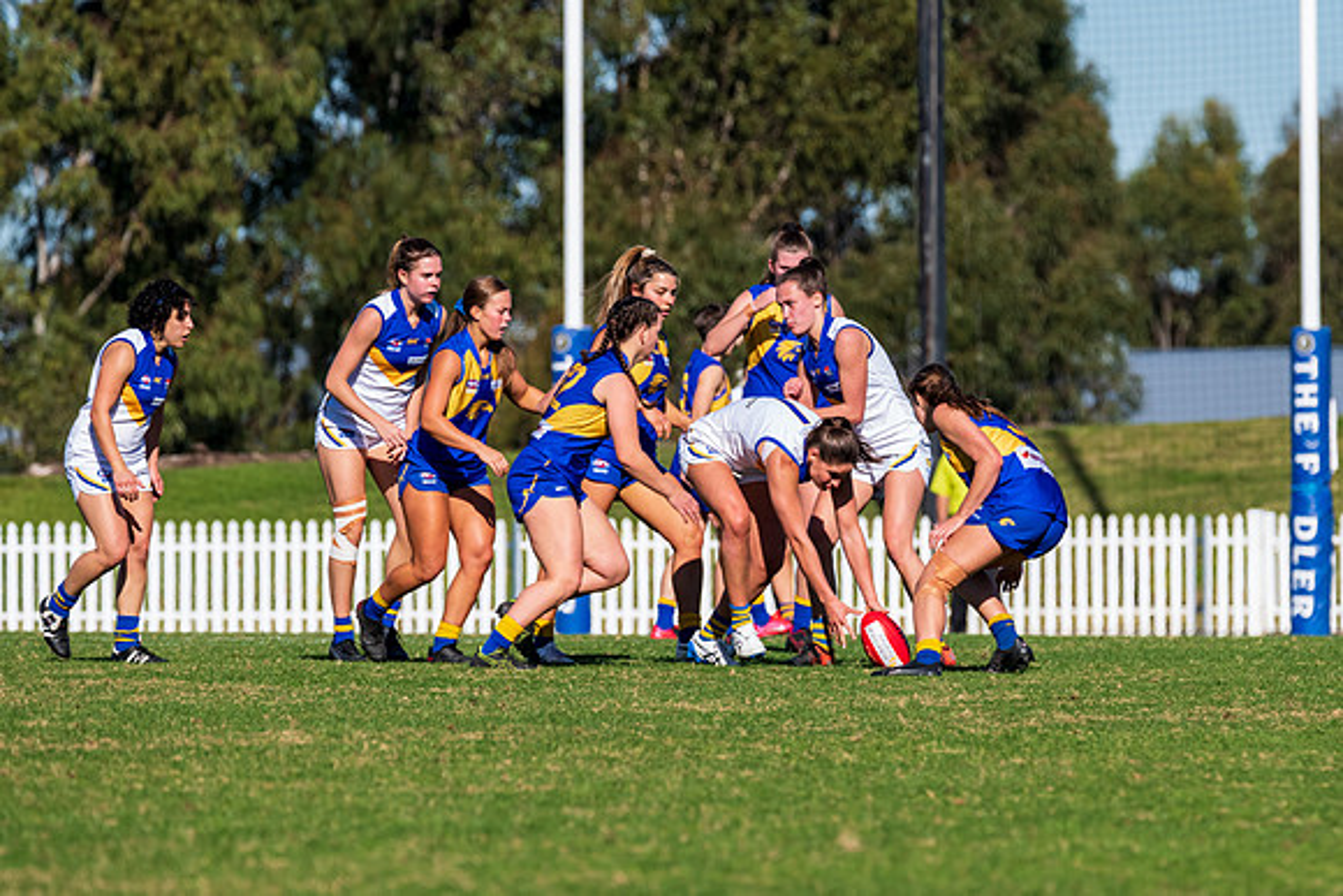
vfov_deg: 2.9
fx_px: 17925
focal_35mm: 480
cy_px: 504
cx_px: 781
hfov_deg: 4.3
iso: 800
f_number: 10
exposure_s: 1/2000
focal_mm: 400
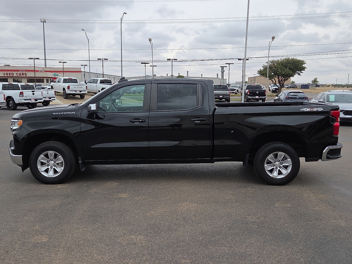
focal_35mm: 35
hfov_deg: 52.6
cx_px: 176
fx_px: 356
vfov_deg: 40.7
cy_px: 132
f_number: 1.8
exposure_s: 1/2500
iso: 76
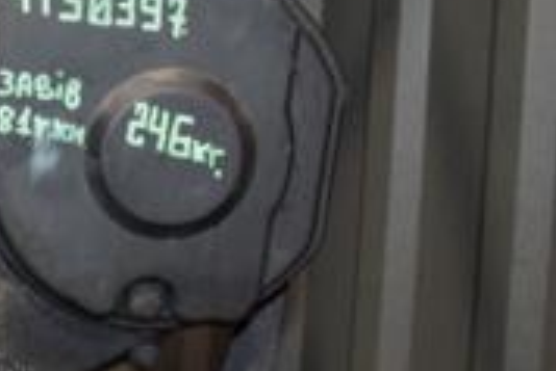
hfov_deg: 20.1
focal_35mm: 91
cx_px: -203
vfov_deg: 15.1
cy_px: 175
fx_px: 1407
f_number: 5
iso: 800
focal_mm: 18
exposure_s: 1/60
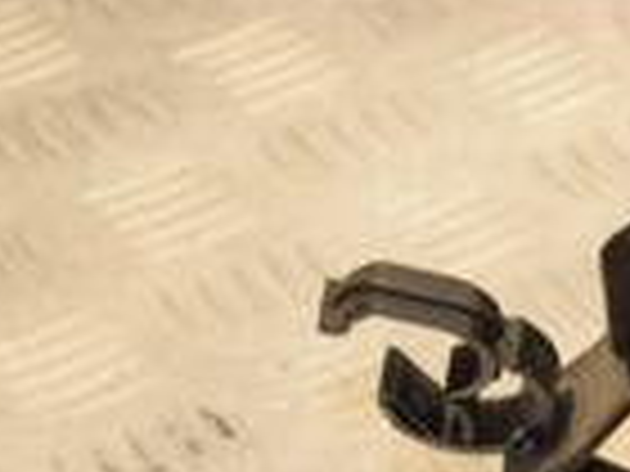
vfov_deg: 5.3
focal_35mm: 279
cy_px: 378
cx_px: 1206
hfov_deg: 6.9
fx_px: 5079
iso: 800
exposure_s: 1/200
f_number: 6.3
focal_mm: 45
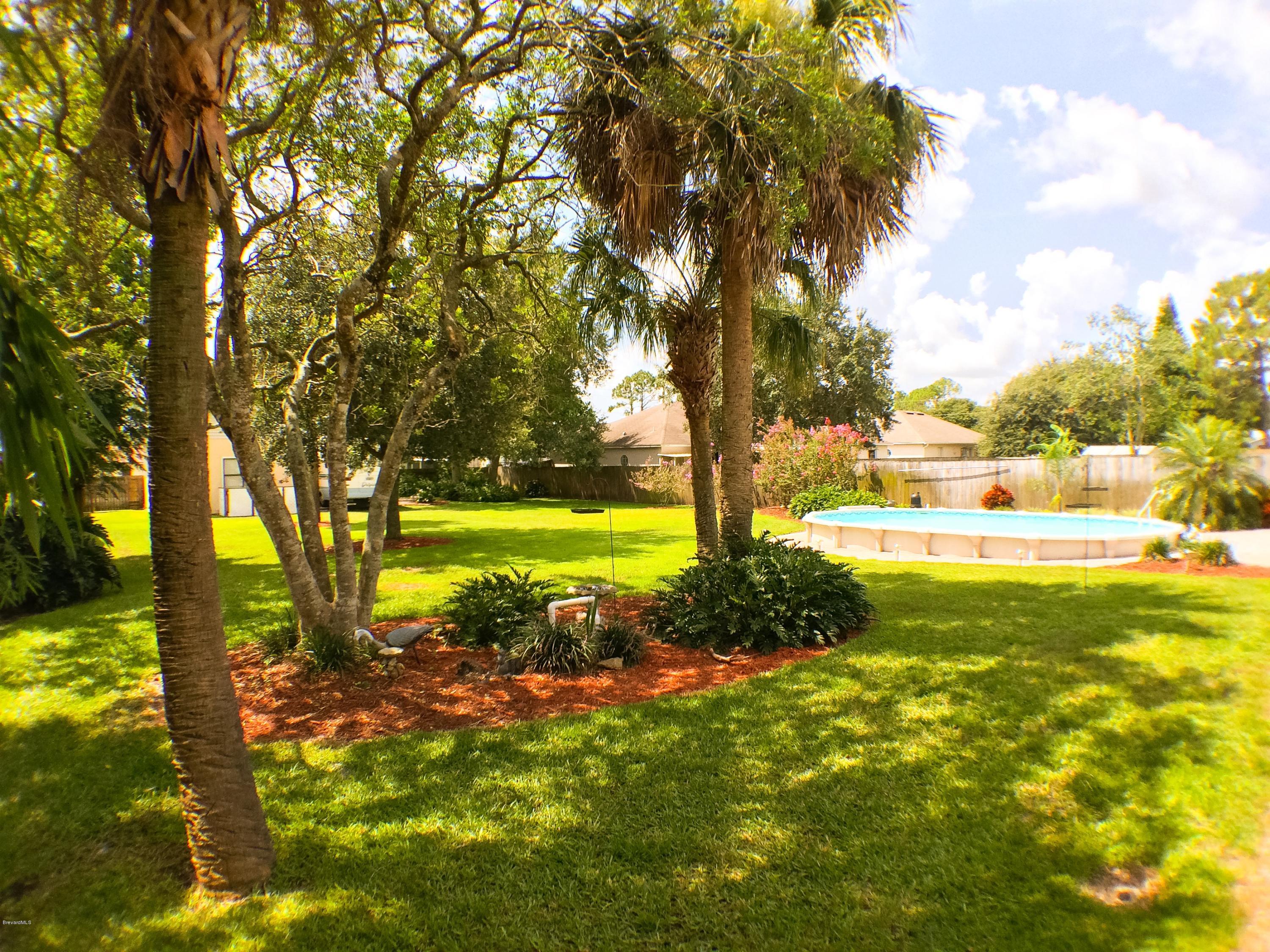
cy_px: 476
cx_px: 635
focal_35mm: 29
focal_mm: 4.15
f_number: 2.2
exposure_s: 1/1244
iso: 32
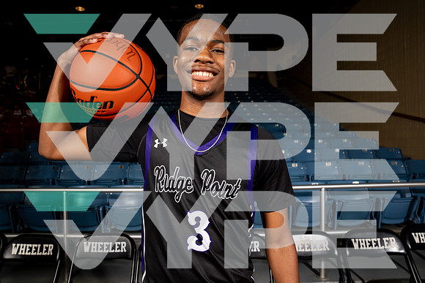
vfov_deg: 53.2
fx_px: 283
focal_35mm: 24
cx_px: 212
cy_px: 142
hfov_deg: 73.7
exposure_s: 1/125
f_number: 7.1
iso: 250
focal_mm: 24
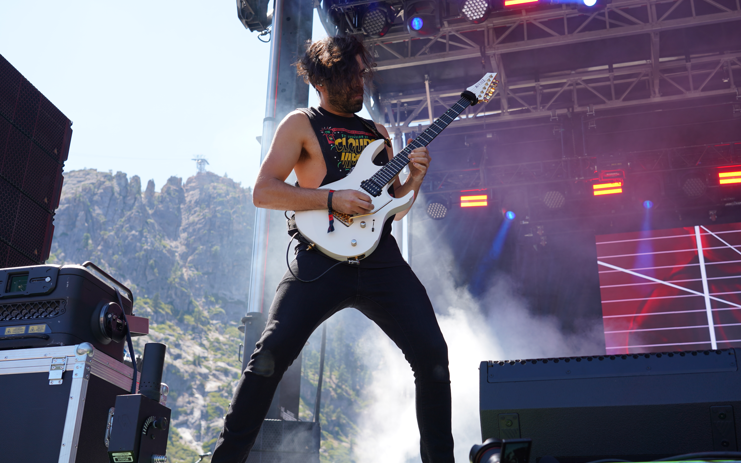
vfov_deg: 30.5
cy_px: 222
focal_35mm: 42
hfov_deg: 47.2
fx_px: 848
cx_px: 370
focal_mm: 41
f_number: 5.6
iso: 100
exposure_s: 1/125
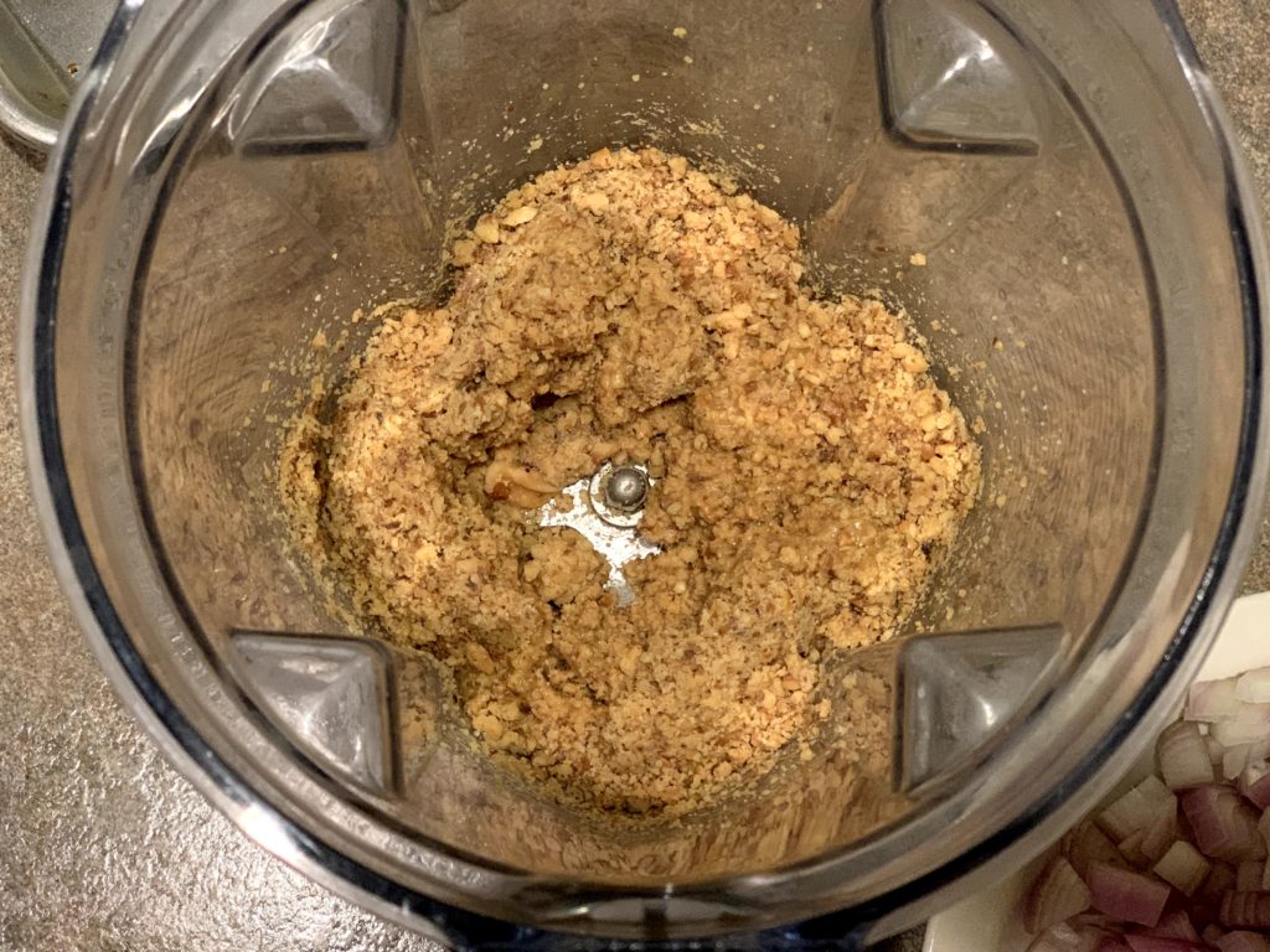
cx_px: 635
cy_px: 476
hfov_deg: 36.8
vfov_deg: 28.0
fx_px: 1908
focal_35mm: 52
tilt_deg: -81.4
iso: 320
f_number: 2.4
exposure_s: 1/60
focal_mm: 6
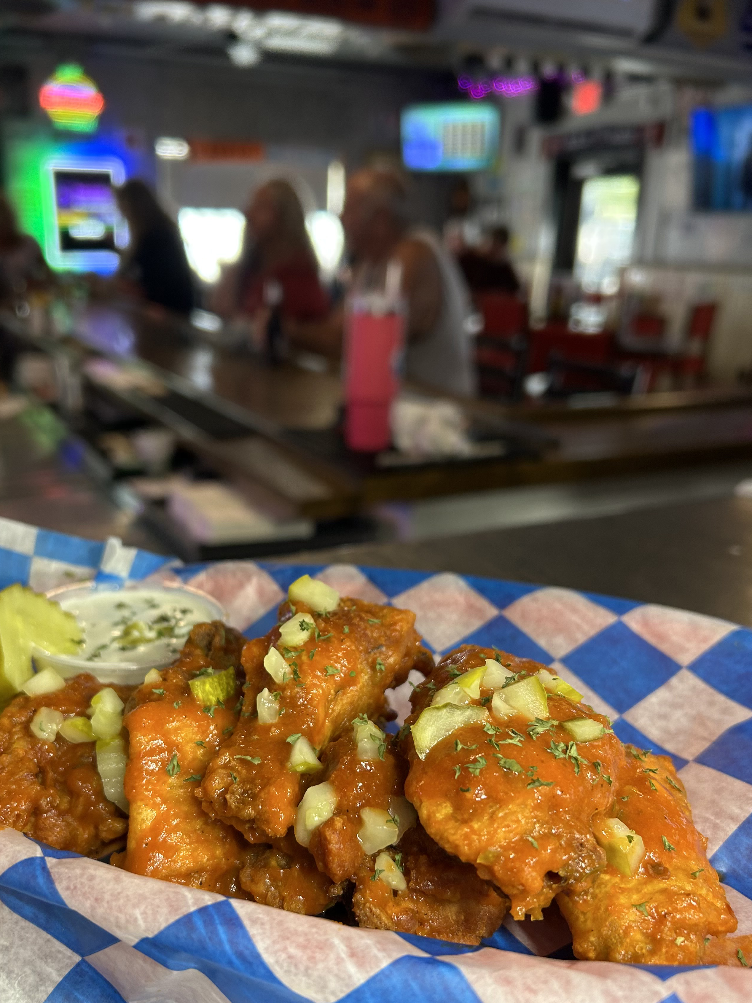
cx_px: 323
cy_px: 581
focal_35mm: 31
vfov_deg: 58.1
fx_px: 898
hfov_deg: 45.3
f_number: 1.5
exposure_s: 1/60
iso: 64
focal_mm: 5.7
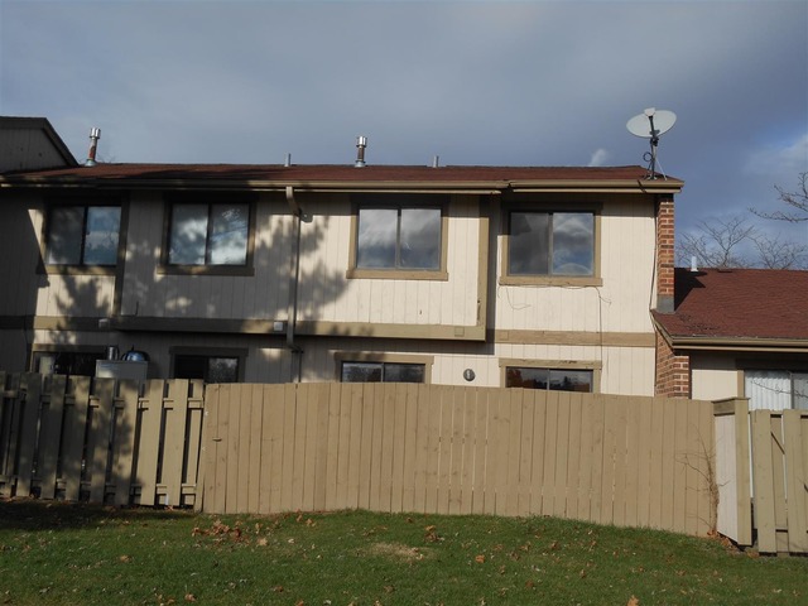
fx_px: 957
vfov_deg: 35.1
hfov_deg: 45.8
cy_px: 303
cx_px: 404
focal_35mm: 41
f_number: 3.9
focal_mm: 7.2
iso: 80
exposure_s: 1/1250
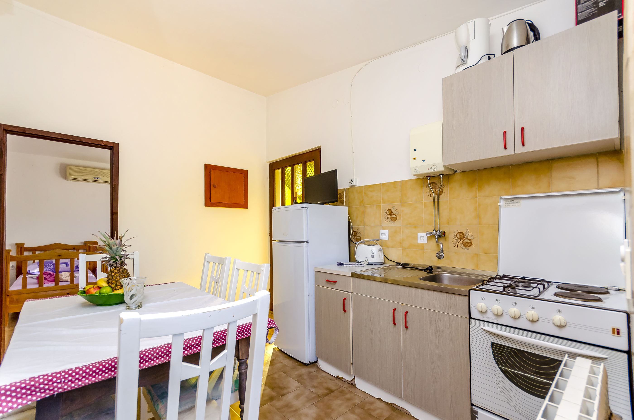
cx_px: 317
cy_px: 210
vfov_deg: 77.1
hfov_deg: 100.5
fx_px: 264
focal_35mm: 15
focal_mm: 10
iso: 250
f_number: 8
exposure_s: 1/100
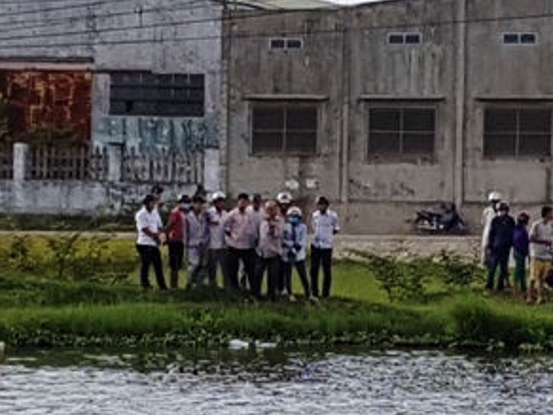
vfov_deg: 25.5
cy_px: 271
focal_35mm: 57
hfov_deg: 32.2
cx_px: 496
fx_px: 911
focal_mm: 4.2
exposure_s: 1/2200
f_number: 1.7
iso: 40
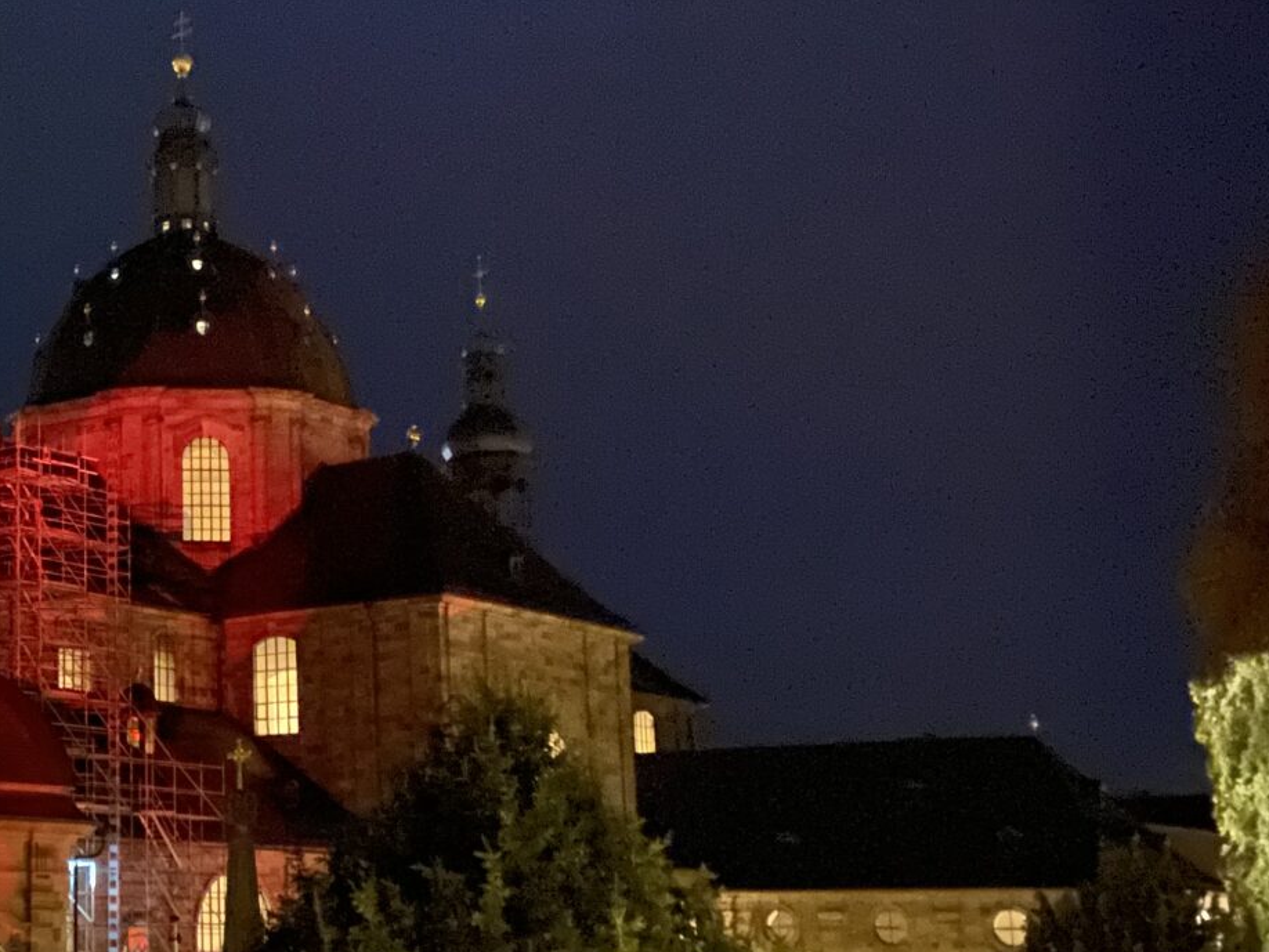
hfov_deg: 30.9
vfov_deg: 25.2
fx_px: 2127
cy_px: 502
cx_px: 18
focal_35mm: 58
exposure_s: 1/4
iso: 4000
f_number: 1.8
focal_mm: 4.25
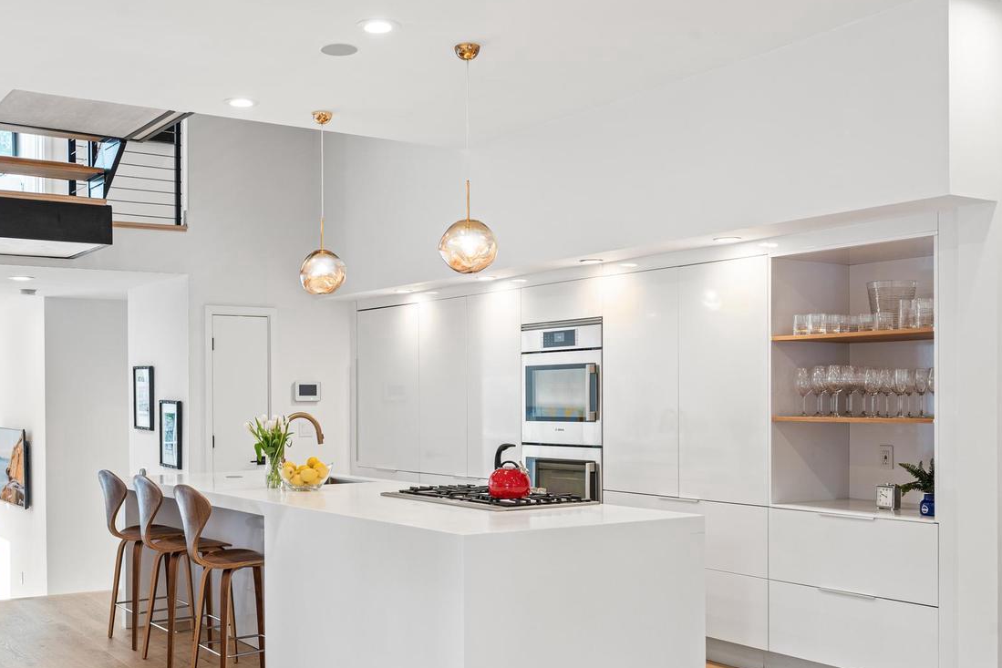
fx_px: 1076
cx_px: 413
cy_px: 396
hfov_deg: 49.7
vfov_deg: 34.4
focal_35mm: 39
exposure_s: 1/3
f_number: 8
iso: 320
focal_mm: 29.5
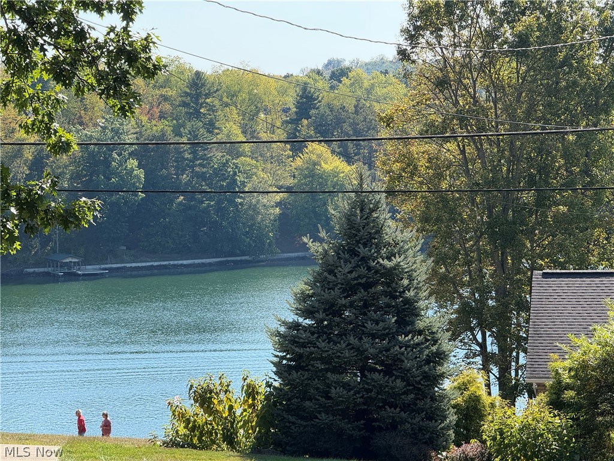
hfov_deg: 16.4
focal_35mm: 120
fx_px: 2128
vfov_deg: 12.3
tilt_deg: -4.0
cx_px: 307
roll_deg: +2.2
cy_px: 230
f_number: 2.8
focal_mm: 15.66
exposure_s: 1/687
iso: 64
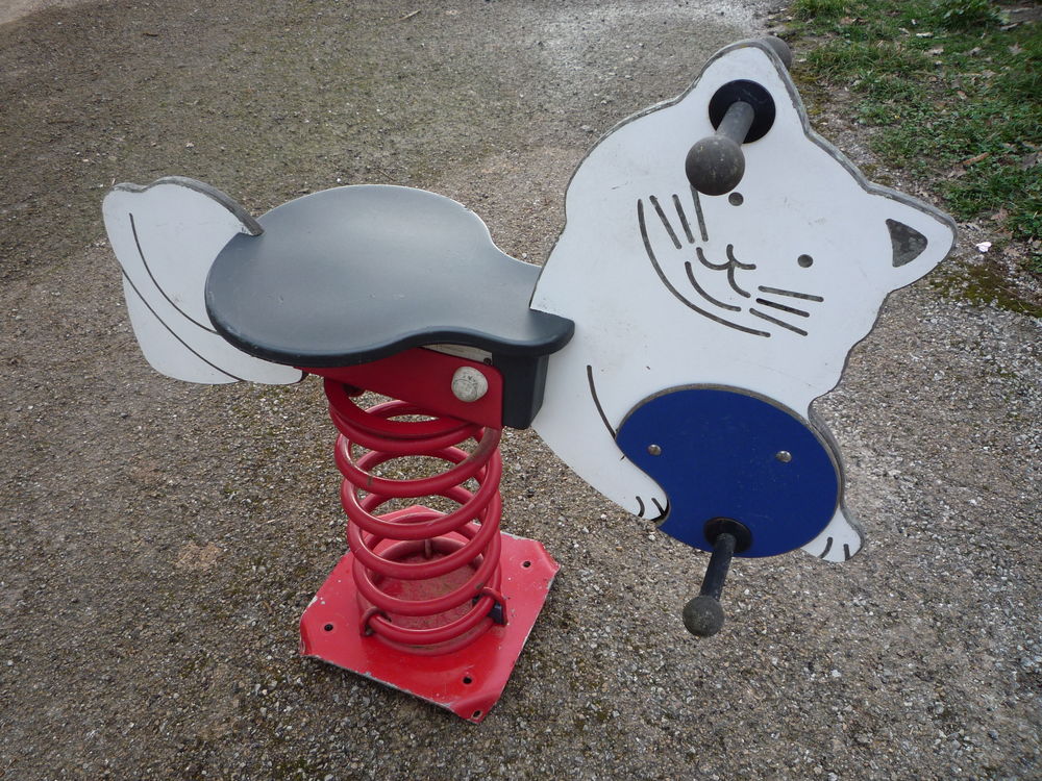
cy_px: 390
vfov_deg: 46.8
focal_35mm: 30
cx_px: 521
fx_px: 903
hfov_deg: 60.0
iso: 100
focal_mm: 5.2
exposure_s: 1/80
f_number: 3.3
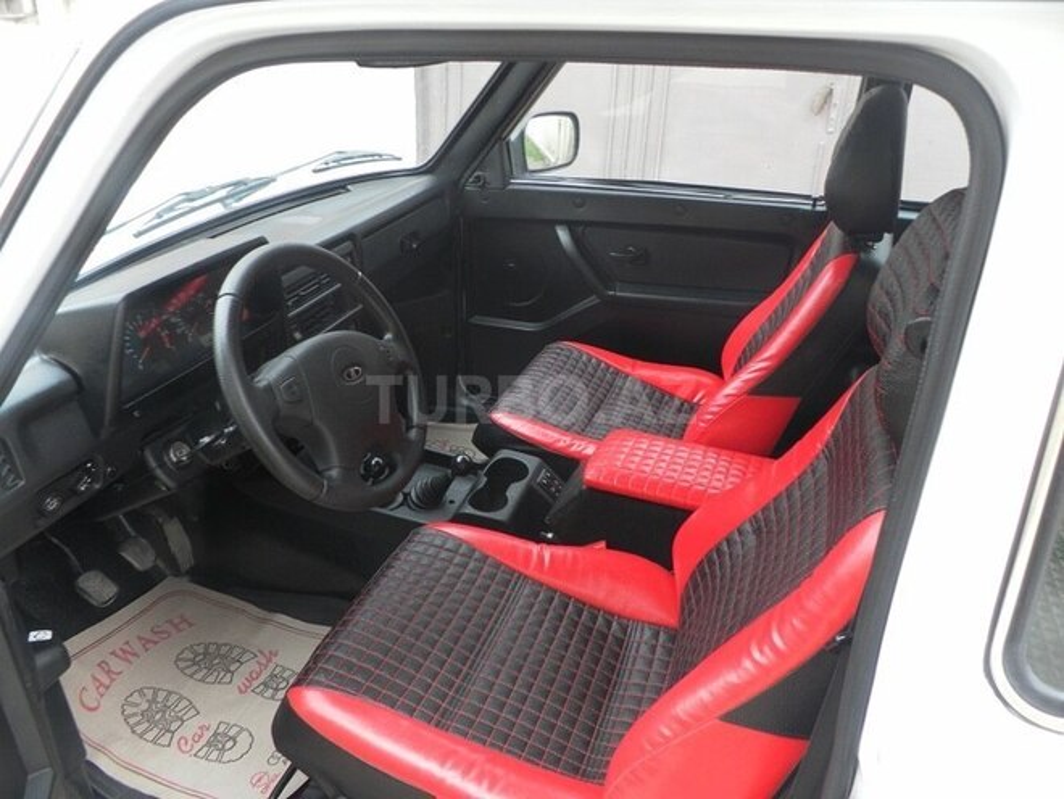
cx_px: 532
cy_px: 400
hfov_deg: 67.3
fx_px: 800
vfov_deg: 53.1
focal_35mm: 26
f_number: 2.8
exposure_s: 1/40
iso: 80
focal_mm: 4.6
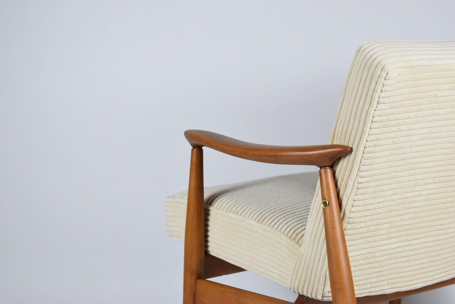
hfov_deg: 24.6
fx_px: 1044
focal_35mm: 82
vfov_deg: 16.6
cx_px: 228
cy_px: 152
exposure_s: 1/125
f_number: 5.6
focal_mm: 55
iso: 1100
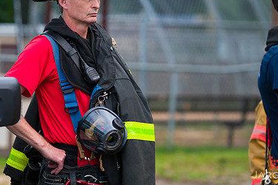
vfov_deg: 5.6
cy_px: 53
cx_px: 110
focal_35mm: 244
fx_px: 1883
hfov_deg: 8.4
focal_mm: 160
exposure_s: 1/250
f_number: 3.2
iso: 500
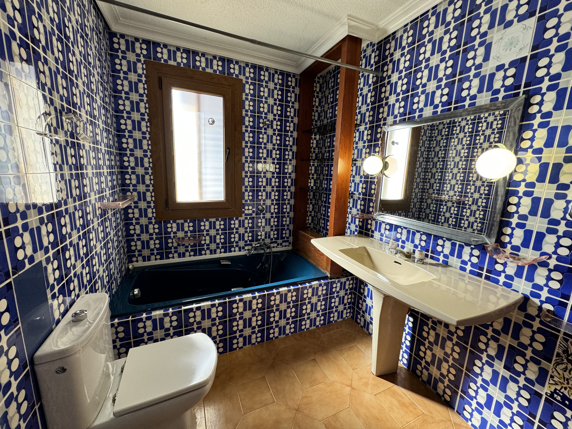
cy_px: 214
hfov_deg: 102.1
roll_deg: -1.9
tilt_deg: -9.9
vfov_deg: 85.7
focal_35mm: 14
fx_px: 231
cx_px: 286
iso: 200
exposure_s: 1/100
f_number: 2.2
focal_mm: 2.22
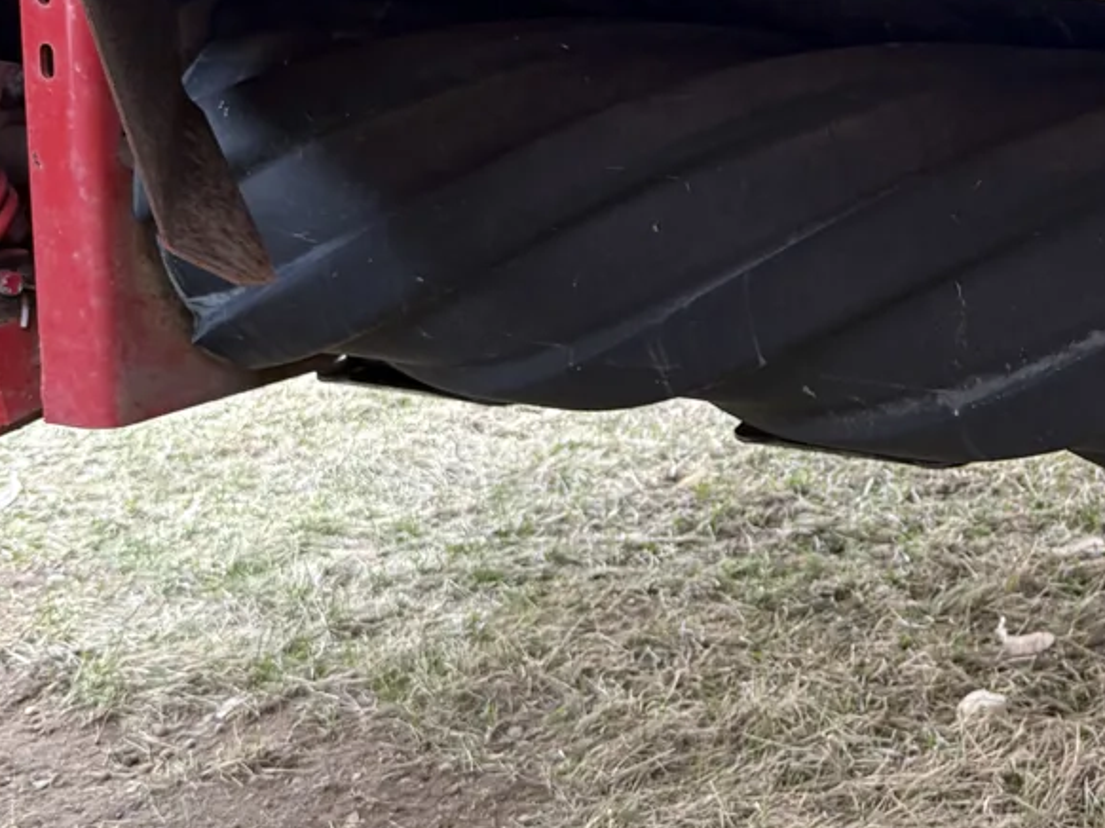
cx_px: 1065
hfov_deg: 27.9
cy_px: 332
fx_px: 2106
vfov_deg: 22.2
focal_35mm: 66
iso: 200
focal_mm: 6.76
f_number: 1.78
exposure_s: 1/96
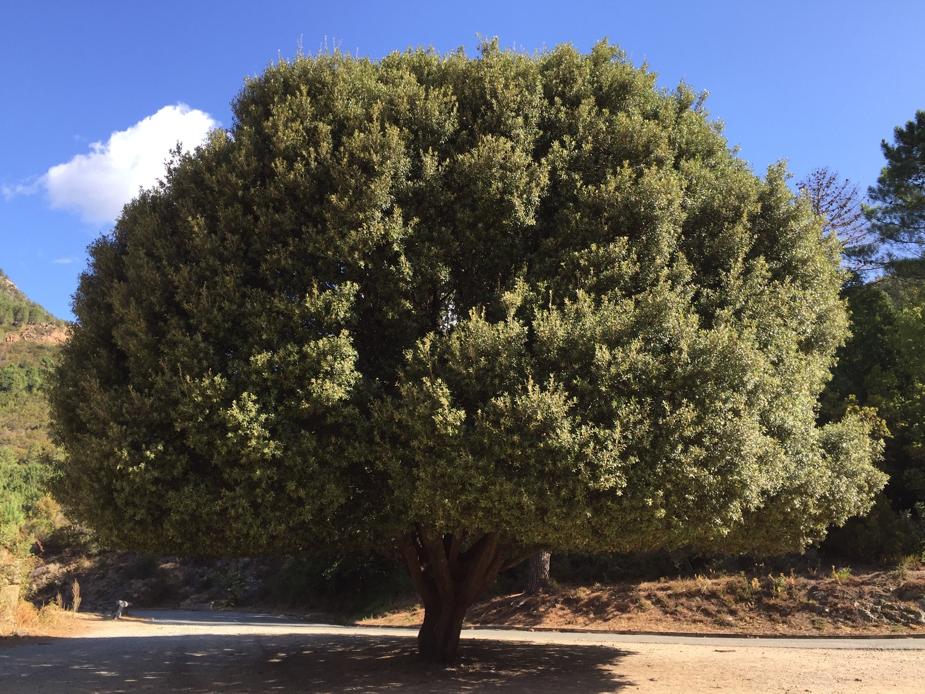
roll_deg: -2.2
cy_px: 355
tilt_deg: +14.2
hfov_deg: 60.0
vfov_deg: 46.8
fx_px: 802
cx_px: 465
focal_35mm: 30
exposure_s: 1/590
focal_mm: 4.15
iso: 32
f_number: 2.2
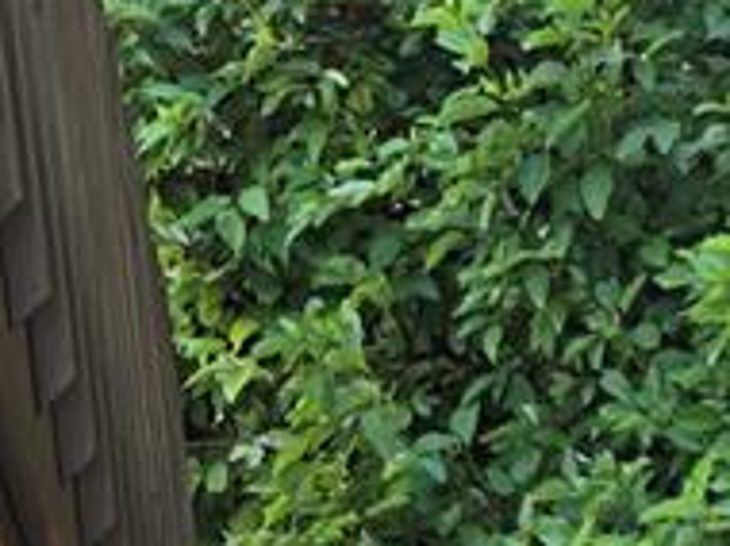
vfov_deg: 10.9
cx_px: 1287
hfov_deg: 14.2
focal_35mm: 124
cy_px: 1075
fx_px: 2612
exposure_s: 1/183
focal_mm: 5.4
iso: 25
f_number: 1.8
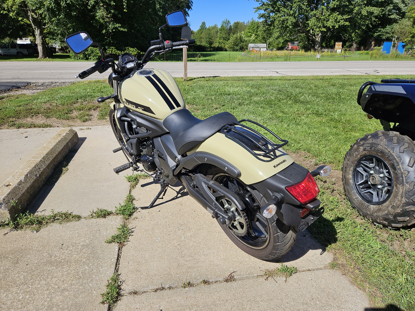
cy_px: 156
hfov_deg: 73.9
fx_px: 276
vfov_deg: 58.9
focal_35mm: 23
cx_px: 208
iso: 25
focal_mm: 5.4
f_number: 1.8
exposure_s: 1/2180
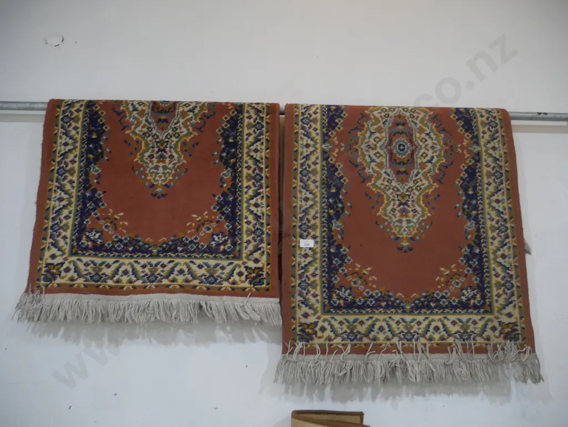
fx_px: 460
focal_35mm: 28
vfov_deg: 49.8
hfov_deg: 63.4
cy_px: 214
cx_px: 284
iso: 800
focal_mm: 14
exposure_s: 1/60
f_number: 3.5
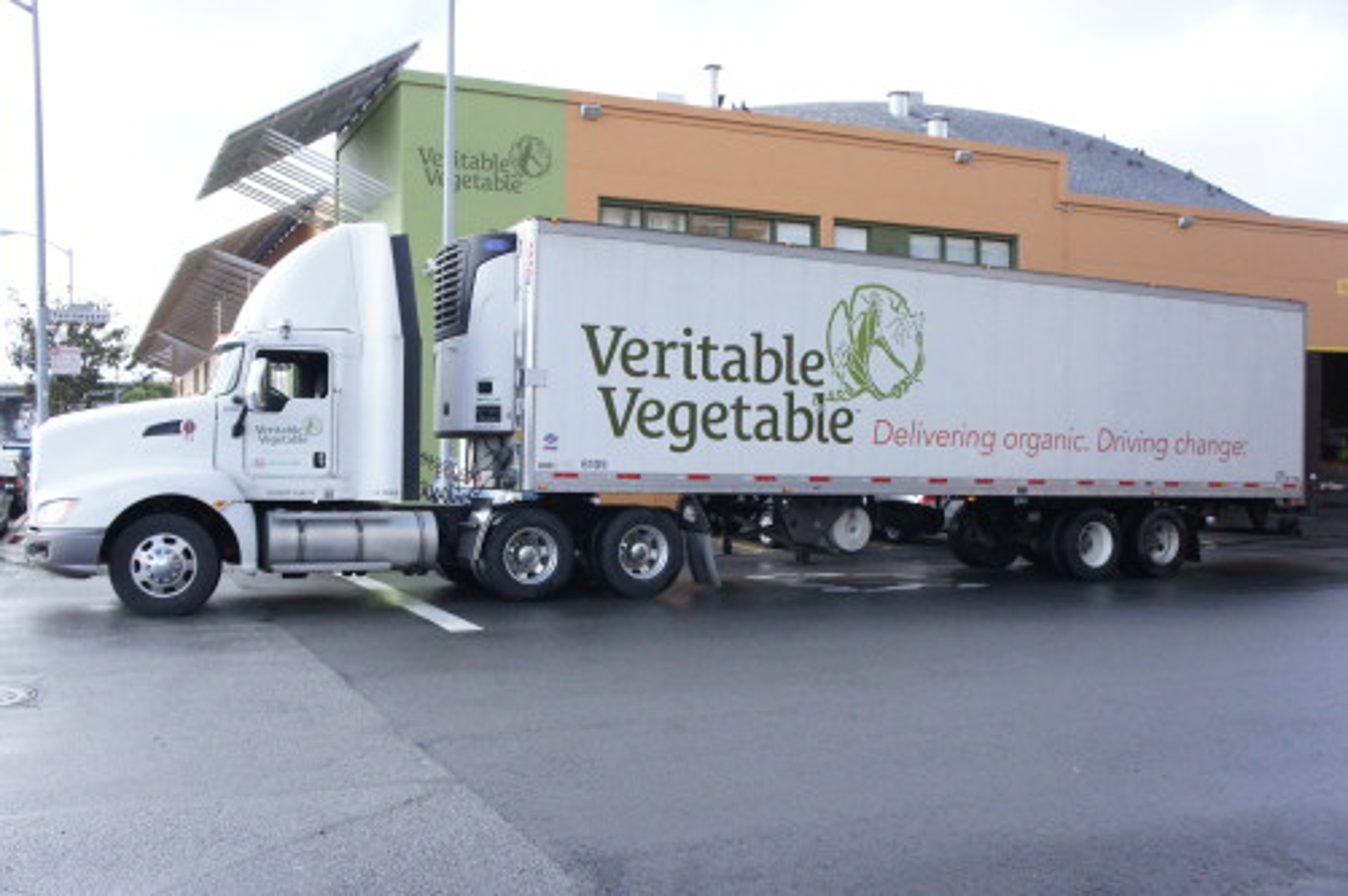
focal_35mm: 33
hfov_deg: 57.3
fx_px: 1234
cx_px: 674
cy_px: 448
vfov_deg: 39.9
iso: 3200
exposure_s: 1/4000
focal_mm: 22
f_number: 4.5
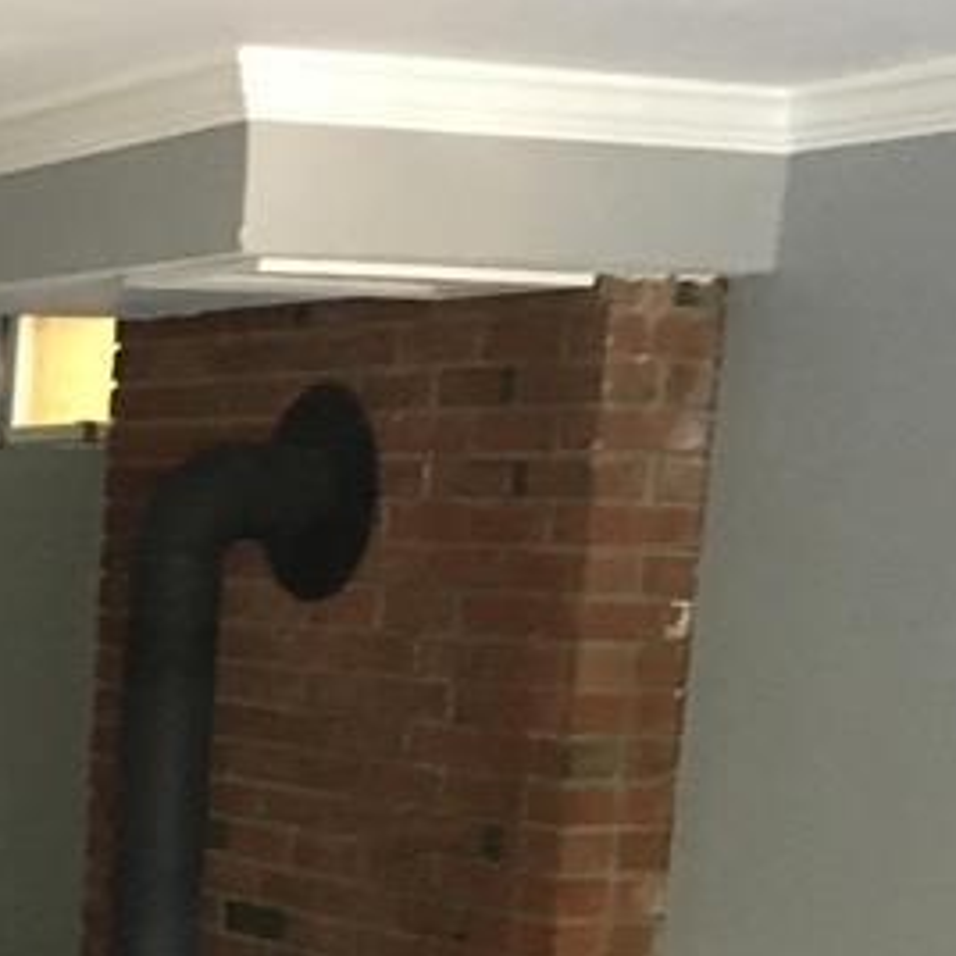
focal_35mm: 98
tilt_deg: -13.4
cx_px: -357
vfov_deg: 16.6
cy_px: 1306
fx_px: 3062
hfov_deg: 16.6
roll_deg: -0.1
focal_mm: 4.15
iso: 200
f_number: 2.2
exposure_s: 1/17
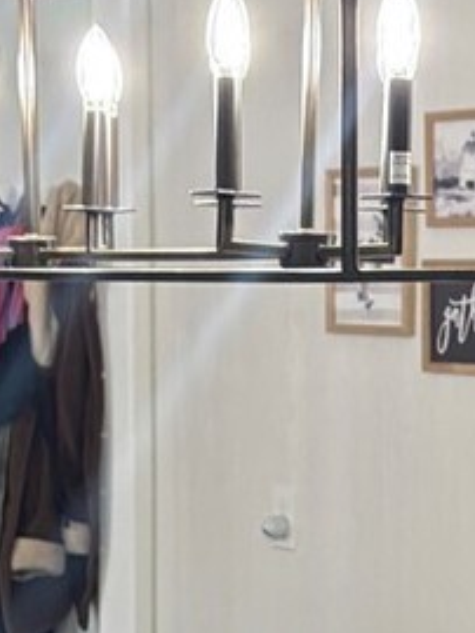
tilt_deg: -11.1
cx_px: 364
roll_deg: -0.6
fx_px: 2541
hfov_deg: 10.7
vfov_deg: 13.8
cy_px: 777
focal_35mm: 139
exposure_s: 1/60
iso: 200
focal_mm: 5.96
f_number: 1.6
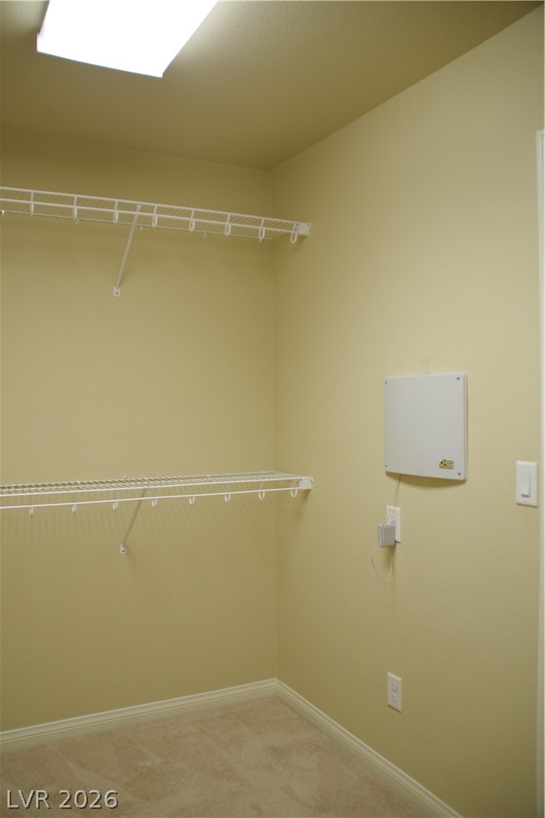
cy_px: 409
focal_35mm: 27
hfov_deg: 47.9
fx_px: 613
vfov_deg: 67.4
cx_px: 272
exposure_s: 1/50
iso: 200
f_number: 3.5
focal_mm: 18
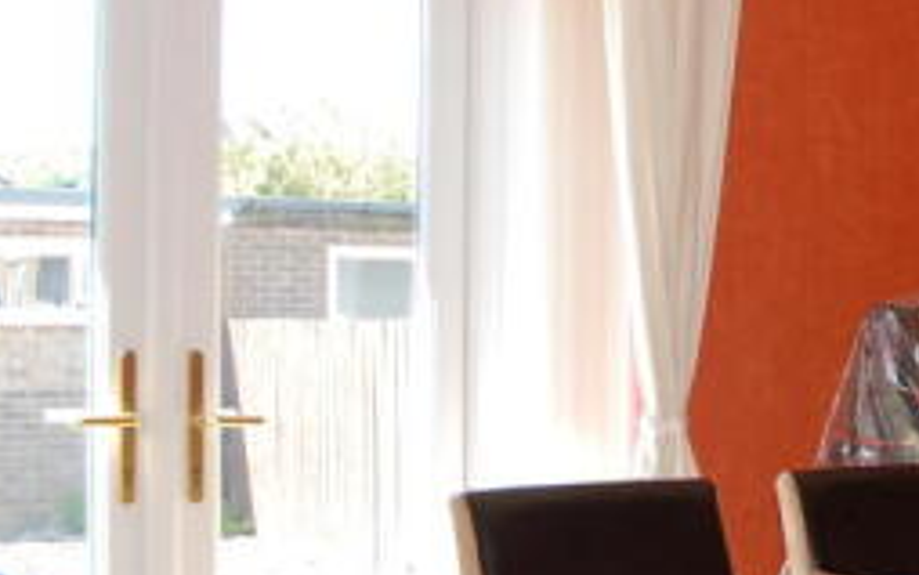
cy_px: 365
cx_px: 691
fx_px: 1779
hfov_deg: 28.5
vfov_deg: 18.3
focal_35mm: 71
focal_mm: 18
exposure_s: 1/160
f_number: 3.5
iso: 400
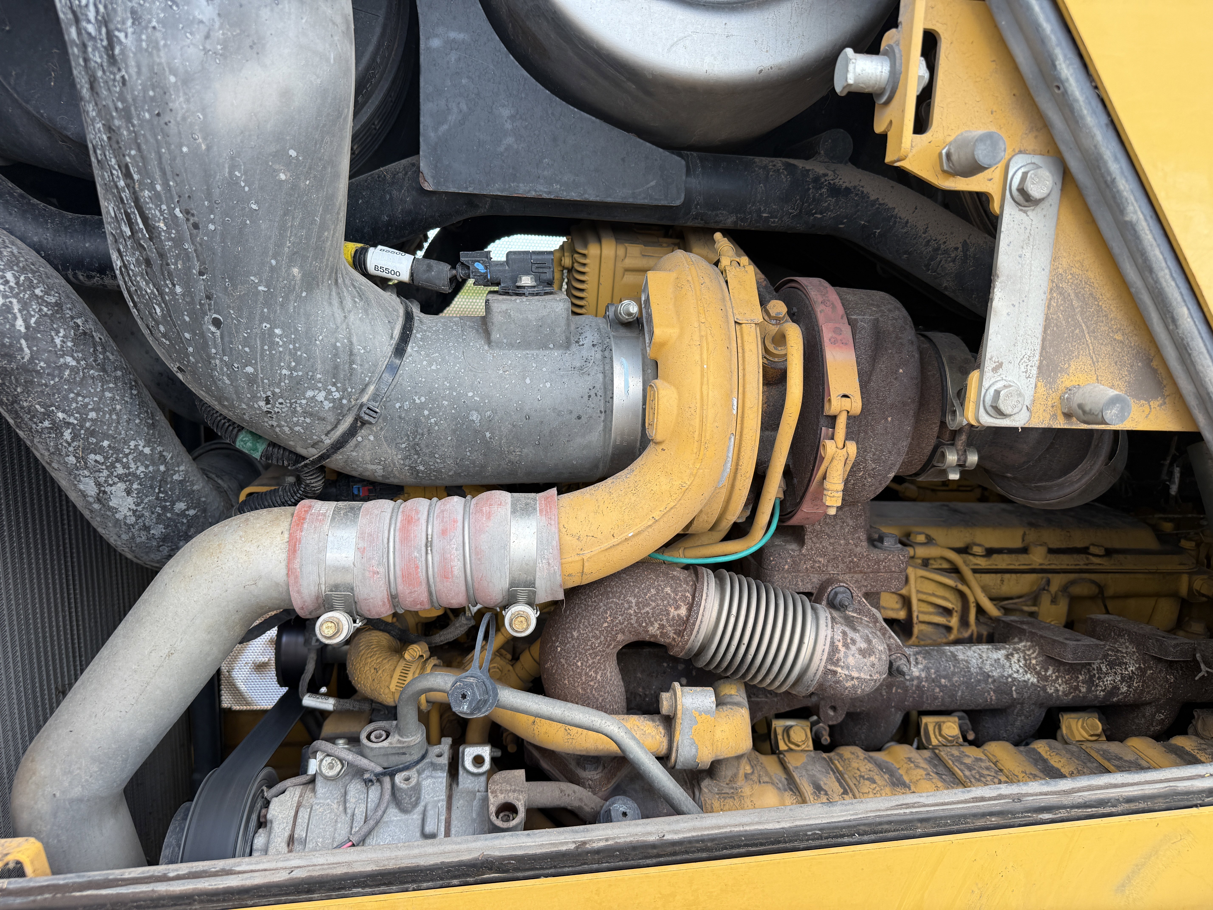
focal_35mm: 24
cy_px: 455
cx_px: 606
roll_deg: -3.6
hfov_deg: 71.6
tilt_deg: -12.2
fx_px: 841
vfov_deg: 56.8
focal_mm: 6.76
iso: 80
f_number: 1.78
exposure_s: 1/361
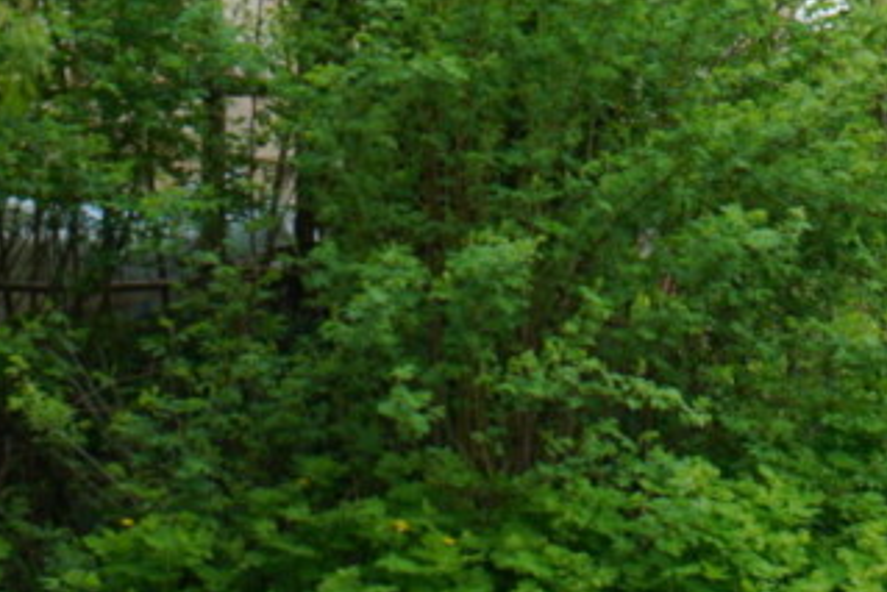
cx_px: 1001
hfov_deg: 2.7
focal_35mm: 753
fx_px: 18561
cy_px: -359
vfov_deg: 1.8
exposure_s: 1/250
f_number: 5.6
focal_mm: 200
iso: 250
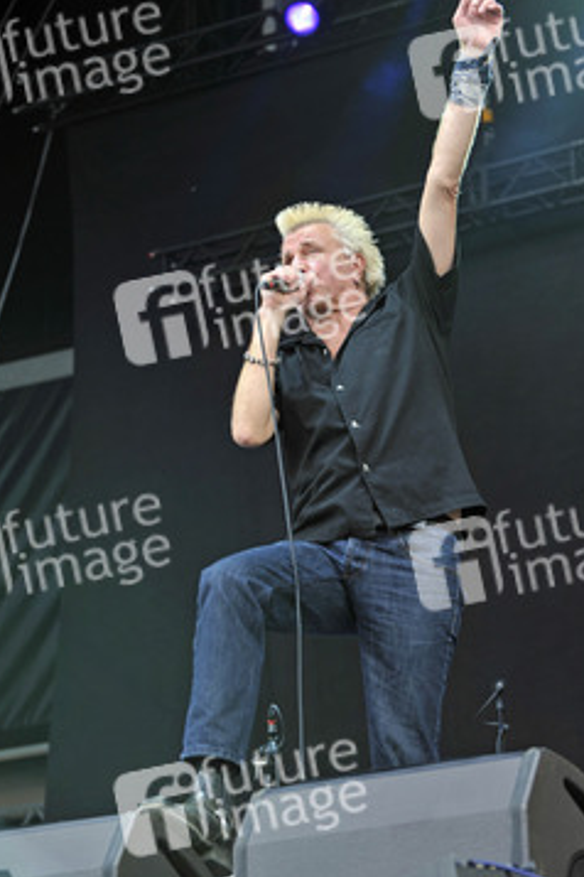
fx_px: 2725
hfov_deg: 12.2
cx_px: 313
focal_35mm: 112
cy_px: 430
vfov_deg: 18.3
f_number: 5.6
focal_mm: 100
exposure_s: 1/200
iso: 400
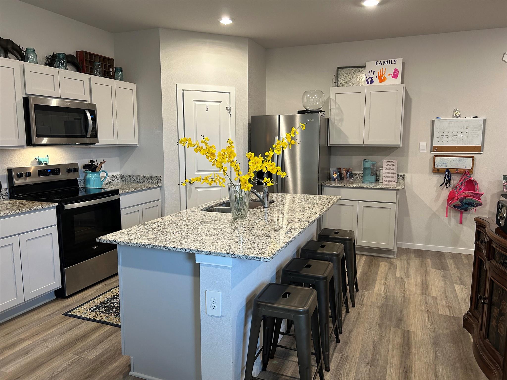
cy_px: 190
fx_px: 381
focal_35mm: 26
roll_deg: +0.0
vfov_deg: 53.1
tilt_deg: -8.1
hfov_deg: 67.3
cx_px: 254
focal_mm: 5.7
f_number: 1.5
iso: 125
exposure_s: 1/60
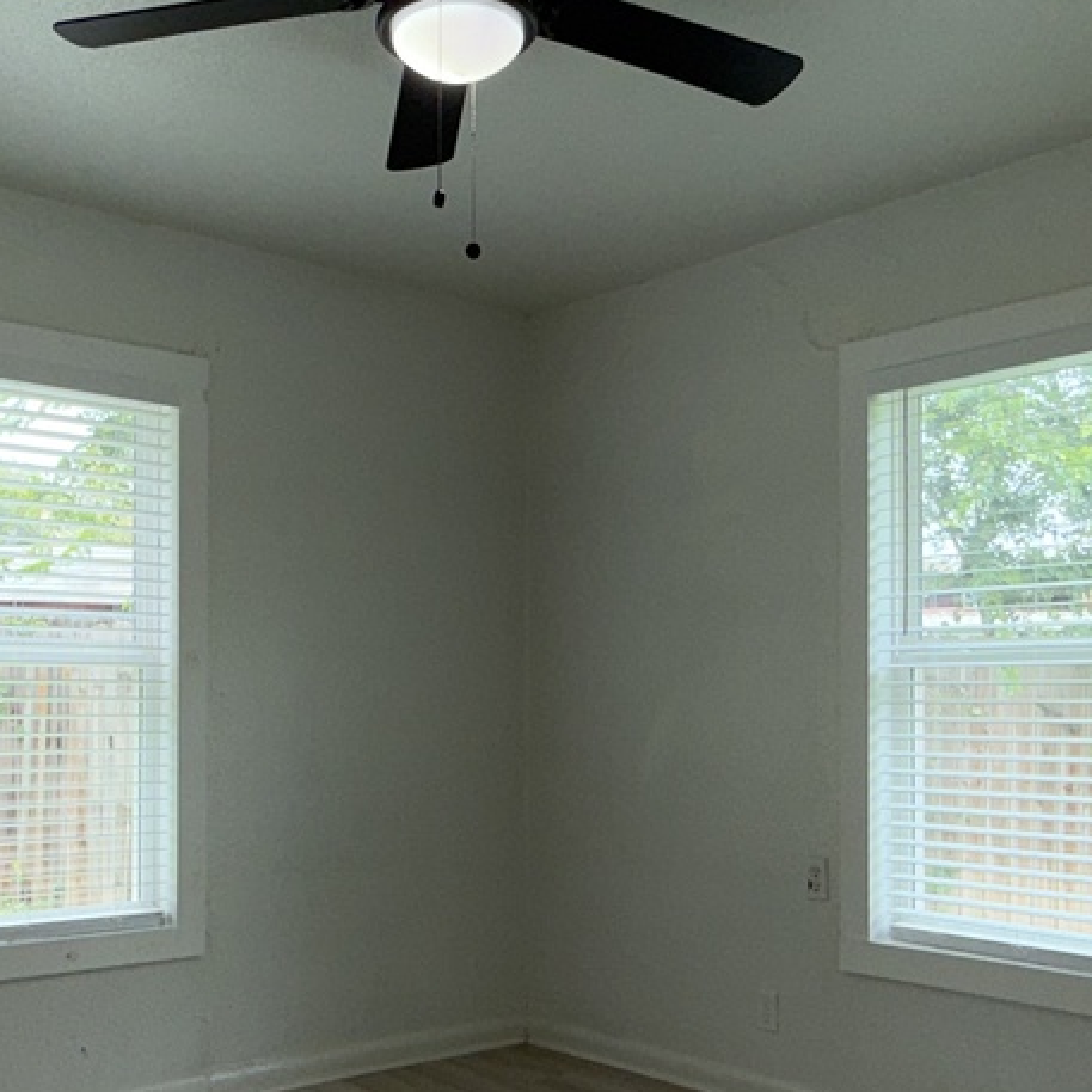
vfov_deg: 42.5
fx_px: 1392
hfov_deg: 42.8
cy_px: 676
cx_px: 516
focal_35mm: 39
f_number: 2.2
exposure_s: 1/122
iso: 20
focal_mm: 2.22
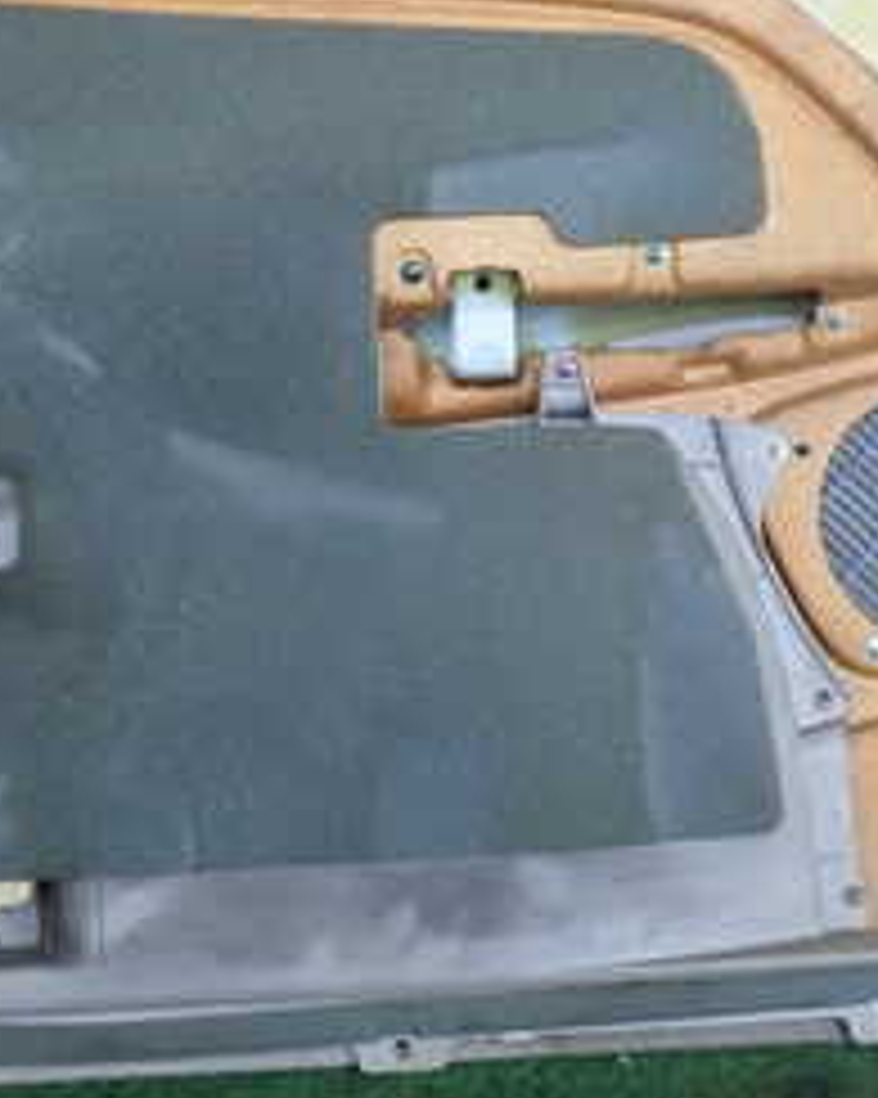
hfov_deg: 21.2
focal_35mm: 72
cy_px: 238
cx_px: 450
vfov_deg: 26.0
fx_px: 2340
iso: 200
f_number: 2.3
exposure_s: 1/125
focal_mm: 5.4
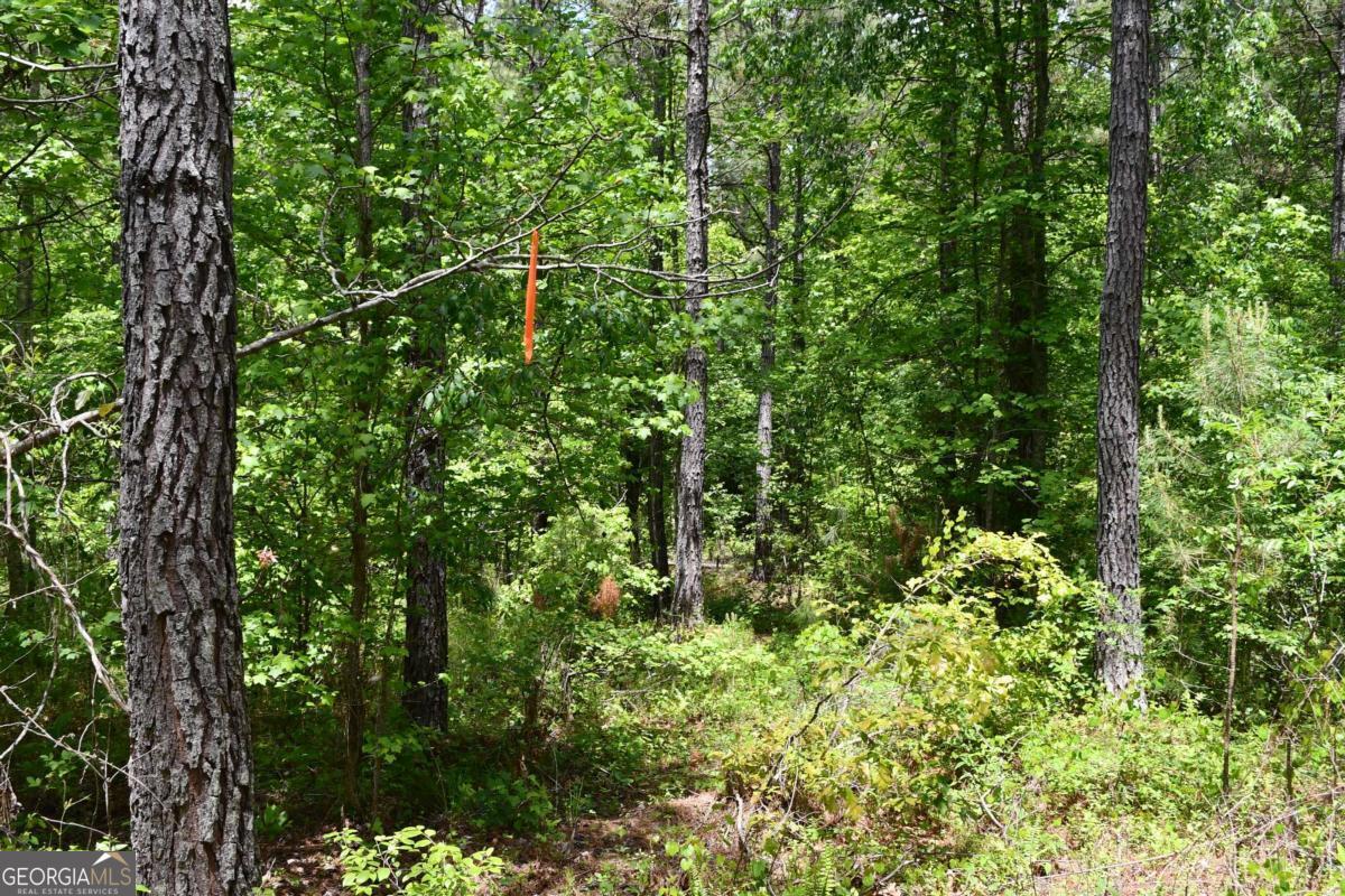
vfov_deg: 36.9
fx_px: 1345
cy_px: 448
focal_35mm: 36
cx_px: 672
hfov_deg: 53.1
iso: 200
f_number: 6.3
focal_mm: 18
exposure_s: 1/250
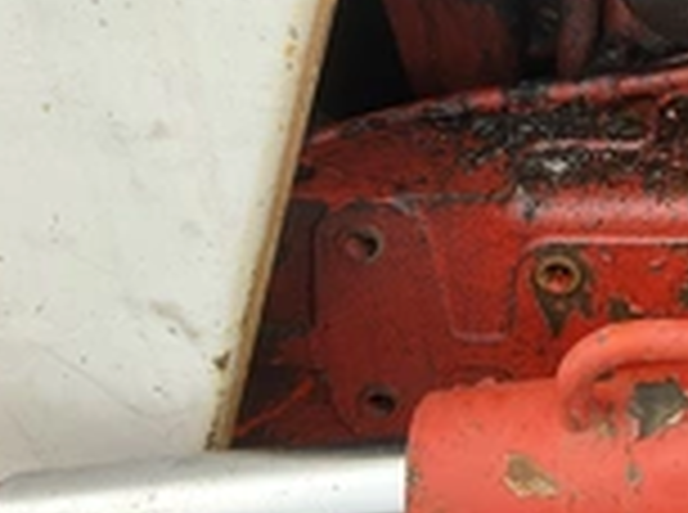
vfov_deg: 18.3
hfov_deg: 23.1
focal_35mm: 76
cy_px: -112
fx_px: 1507
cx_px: 868
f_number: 1.8
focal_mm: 3
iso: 20
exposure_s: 1/183
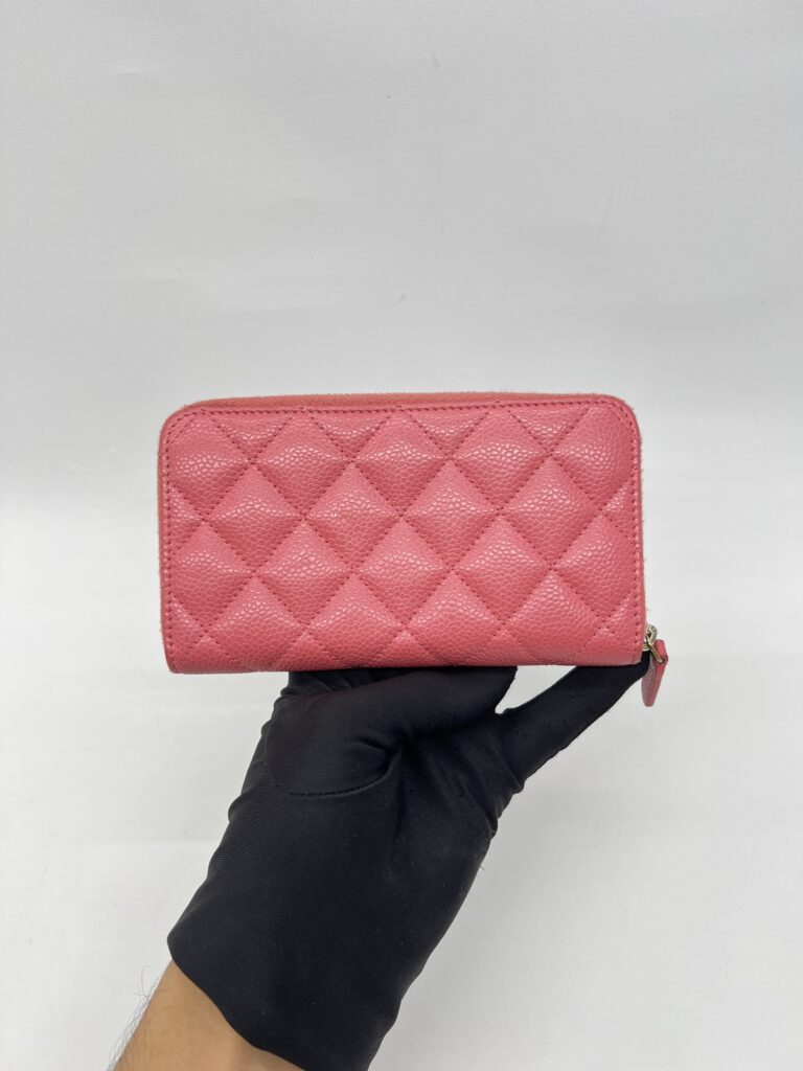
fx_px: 804
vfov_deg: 67.3
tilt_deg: -45.3
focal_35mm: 26
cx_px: 402
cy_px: 536
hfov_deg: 53.1
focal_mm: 5.7
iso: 32
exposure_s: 1/100
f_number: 1.5
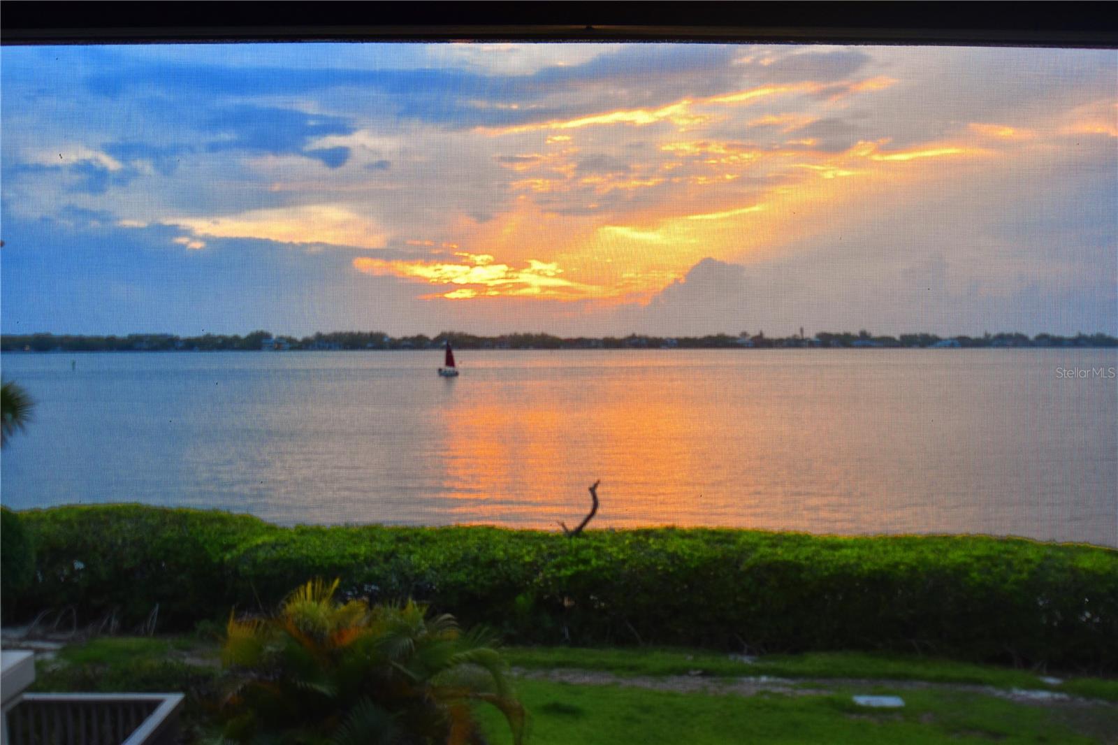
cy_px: 372
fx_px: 1118
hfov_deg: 53.1
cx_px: 559
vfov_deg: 36.9
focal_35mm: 36
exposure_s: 1/60
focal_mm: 24
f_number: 4.5
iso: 400
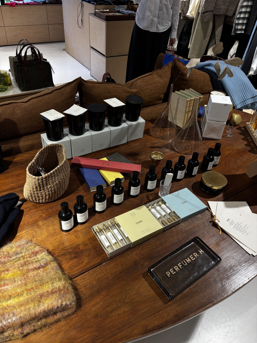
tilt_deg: -38.7
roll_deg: -5.5
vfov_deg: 67.3
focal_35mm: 26
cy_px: 172
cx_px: 128
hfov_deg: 53.1
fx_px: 257
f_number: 1.6
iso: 32
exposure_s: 1/115
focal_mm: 5.96
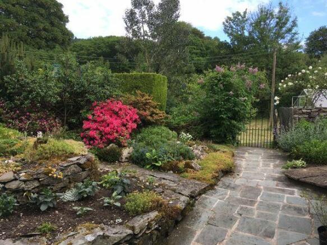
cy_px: 122
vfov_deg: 48.2
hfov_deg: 61.7
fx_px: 274
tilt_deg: -6.1
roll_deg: -1.9
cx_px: 164
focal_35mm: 29
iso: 25
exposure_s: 1/416
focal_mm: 4.15
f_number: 2.2
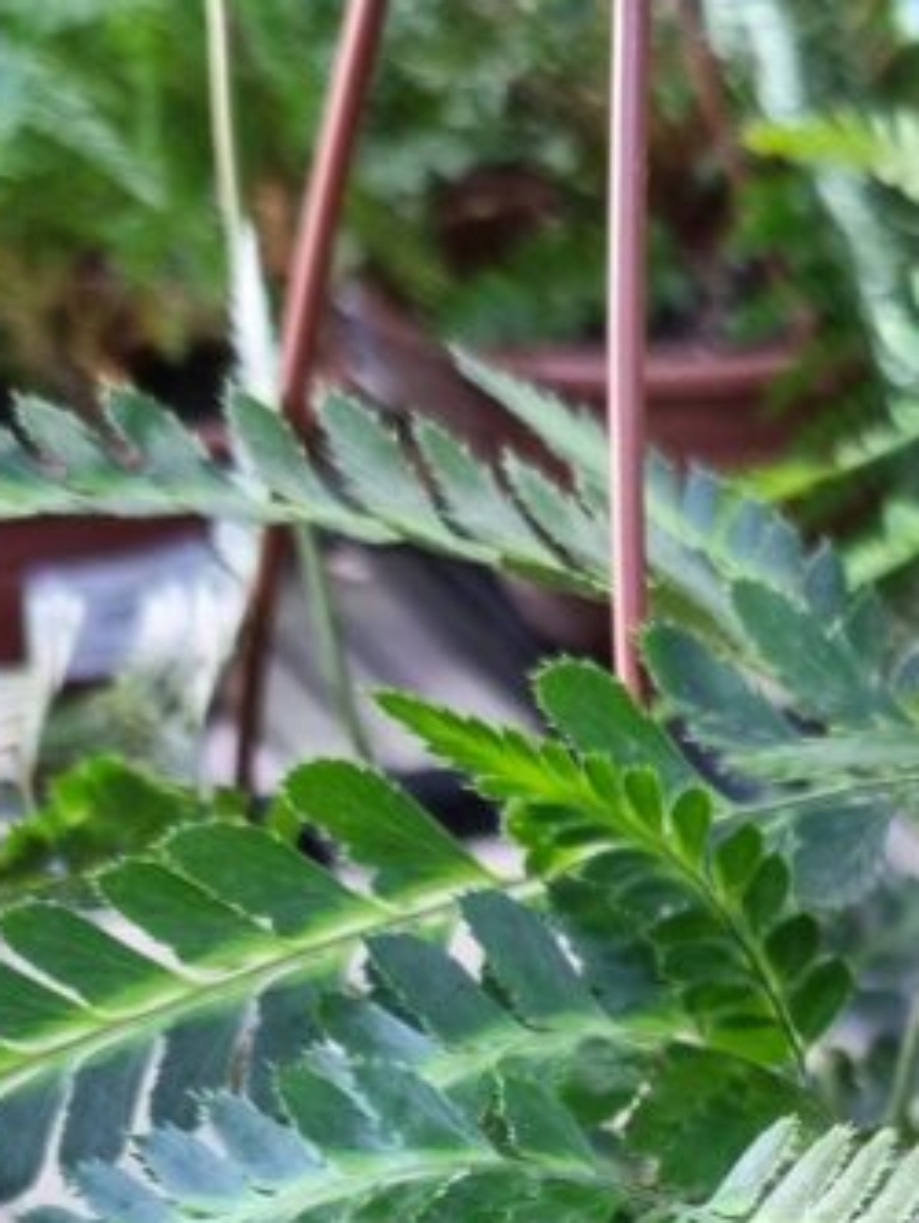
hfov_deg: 18.0
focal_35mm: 80
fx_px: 2830
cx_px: 890
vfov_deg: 22.8
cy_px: 1381
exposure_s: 1/40
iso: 400
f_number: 1.8
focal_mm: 5.4
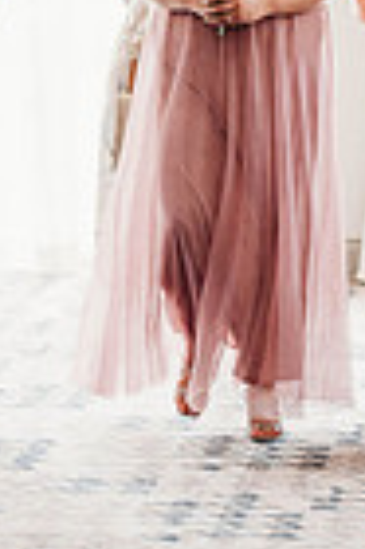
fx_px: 4177
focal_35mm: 274
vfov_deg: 7.5
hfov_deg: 5.0
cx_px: 226
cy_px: 290
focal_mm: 85
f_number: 2
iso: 100
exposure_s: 1/500
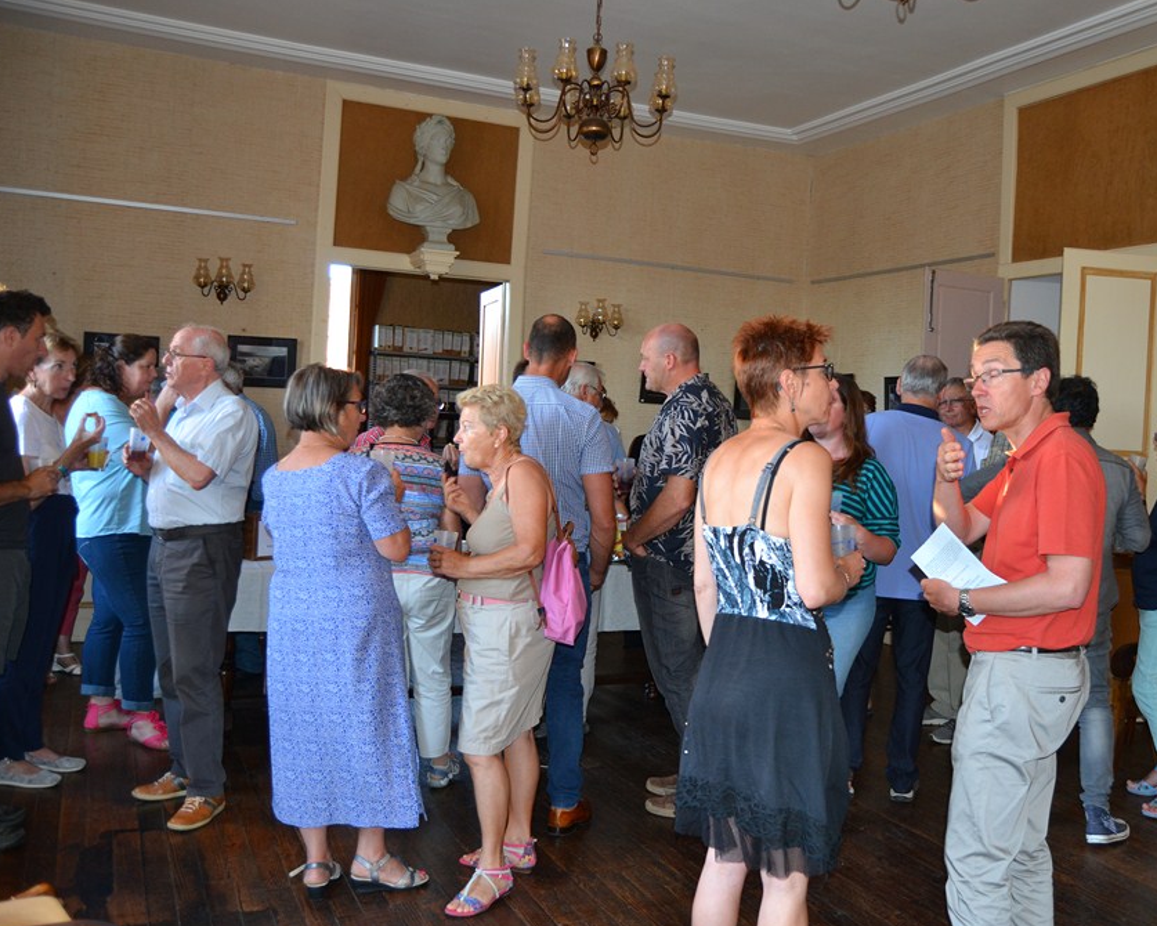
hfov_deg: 56.7
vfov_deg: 47.1
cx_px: 698
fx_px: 1062
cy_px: 465
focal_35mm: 31
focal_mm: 18
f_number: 3.5
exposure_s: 1/60
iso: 500
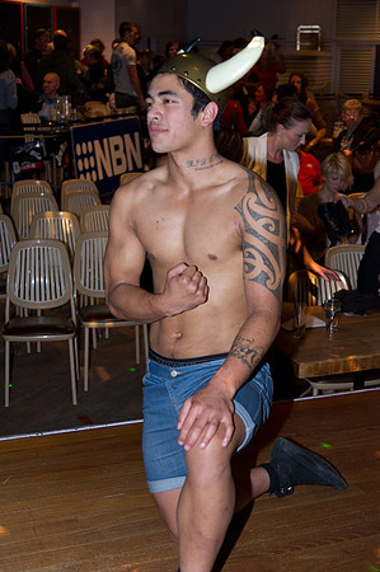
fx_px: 905
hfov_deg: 23.7
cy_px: 286
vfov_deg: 35.1
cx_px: 190
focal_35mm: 57
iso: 1600
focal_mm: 38.13
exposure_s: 1/180
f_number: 2.8
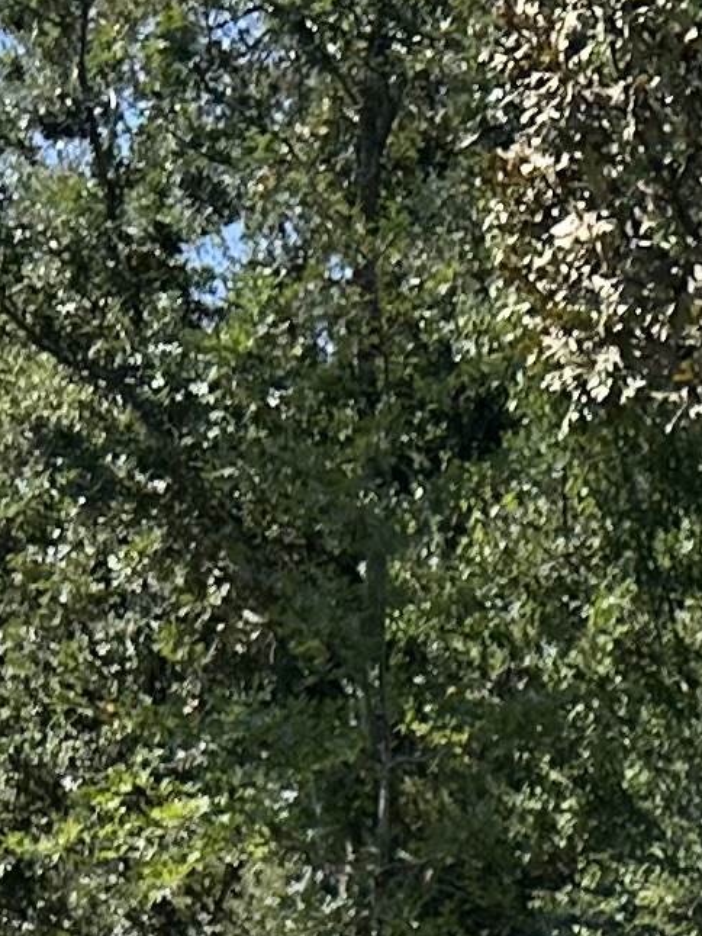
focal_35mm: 150
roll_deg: -0.8
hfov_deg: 9.4
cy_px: 1953
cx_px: 1320
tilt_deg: -11.4
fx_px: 4055
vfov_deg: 11.6
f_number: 1.78
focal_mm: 6.86
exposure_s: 1/5263
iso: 80
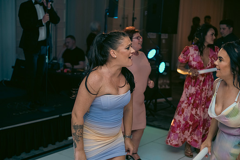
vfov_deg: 23.4
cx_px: 120
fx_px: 387
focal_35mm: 58
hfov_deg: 34.5
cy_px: 80
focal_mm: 58
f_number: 3.5
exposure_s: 1/160
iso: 800
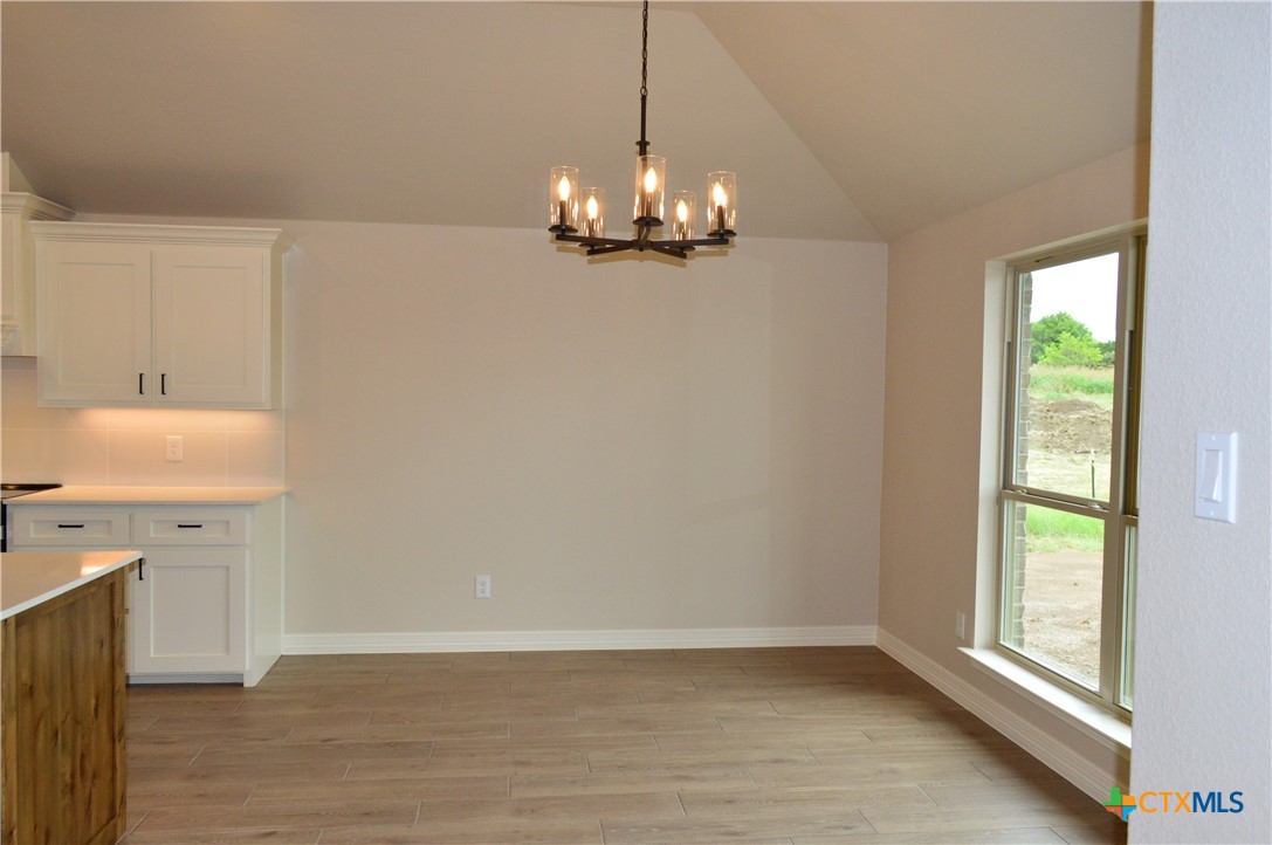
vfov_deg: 47.8
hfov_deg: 67.4
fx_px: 953
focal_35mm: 27
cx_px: 636
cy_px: 422
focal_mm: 18
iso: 800
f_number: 6.3
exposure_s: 1/200
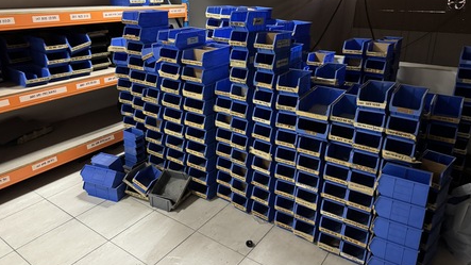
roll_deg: +0.6
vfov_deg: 42.6
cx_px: 232
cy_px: 103
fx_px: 337
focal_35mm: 27
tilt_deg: -16.8
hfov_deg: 69.9
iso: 1000
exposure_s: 1/30
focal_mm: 6.76
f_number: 1.78
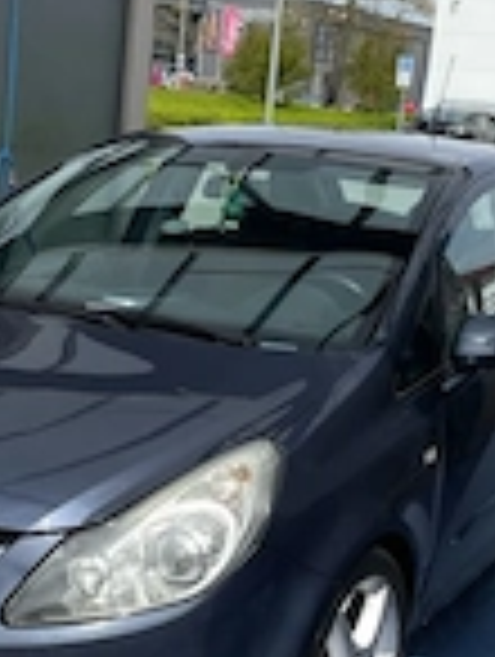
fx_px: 1350
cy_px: 310
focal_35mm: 71
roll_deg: -3.3
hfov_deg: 20.8
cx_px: 198
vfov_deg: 27.4
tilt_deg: -7.9
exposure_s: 1/3300
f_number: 1.6
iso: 32
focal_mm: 4.2
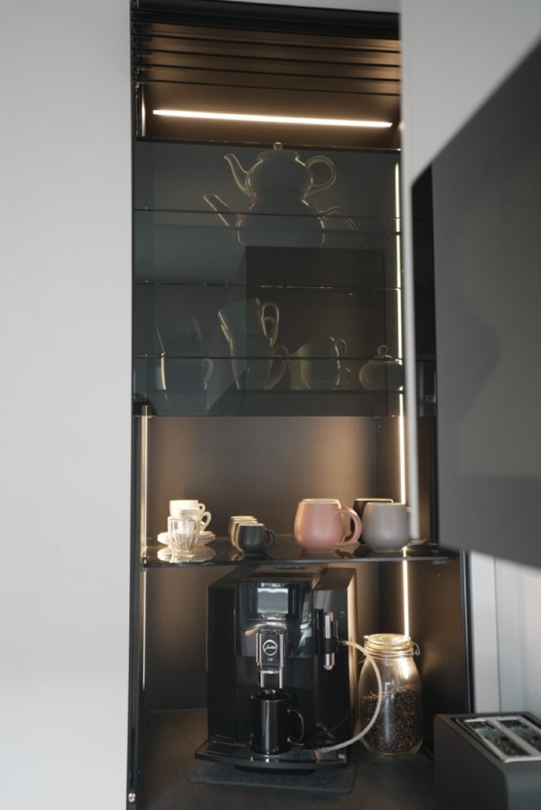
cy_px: 405
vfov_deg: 54.4
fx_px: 788
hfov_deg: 37.9
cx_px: 270
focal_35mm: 35
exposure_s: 1/20
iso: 640
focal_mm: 35
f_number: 2.8
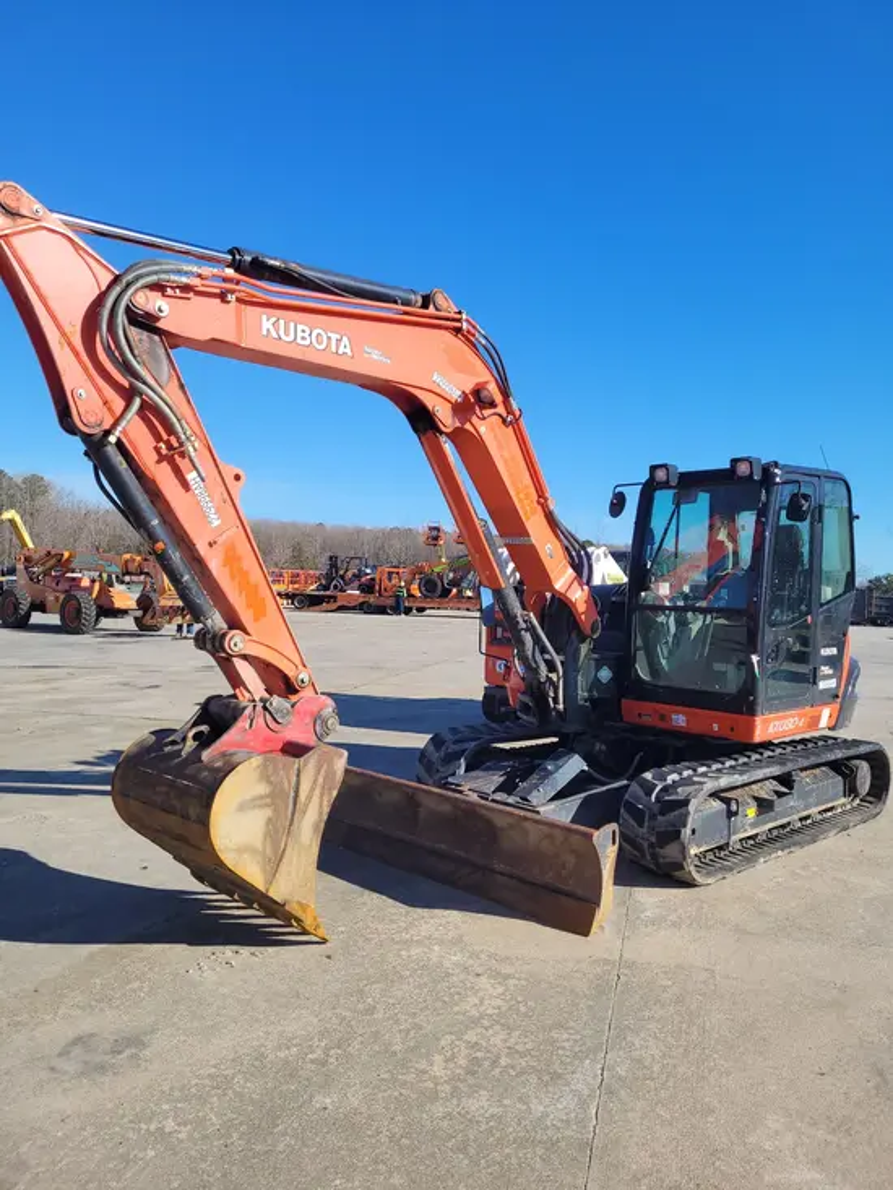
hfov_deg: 53.1
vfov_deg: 67.3
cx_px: 446
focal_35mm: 26
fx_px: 894
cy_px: 595
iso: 40
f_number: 1.8
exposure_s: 1/2134
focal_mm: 5.4
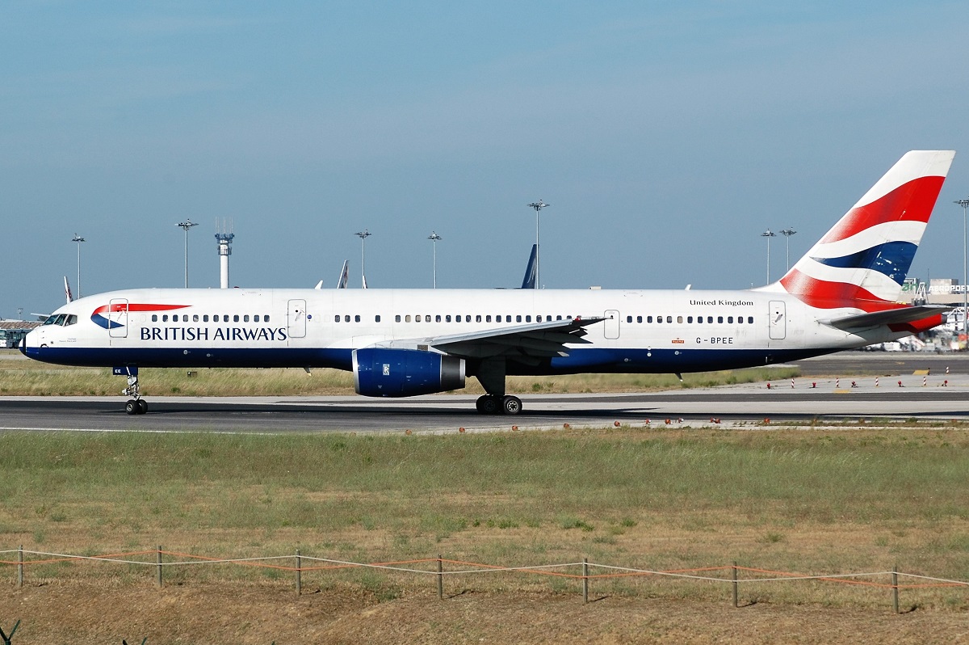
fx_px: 4236
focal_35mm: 158
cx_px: 484
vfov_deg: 8.7
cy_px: 322
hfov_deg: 13.1
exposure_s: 1/1000
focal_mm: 105
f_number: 8
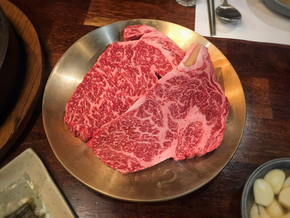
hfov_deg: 61.7
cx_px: 145
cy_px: 109
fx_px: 243
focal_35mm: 29
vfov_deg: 48.2
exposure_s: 1/15
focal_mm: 4.15
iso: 200
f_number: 2.2
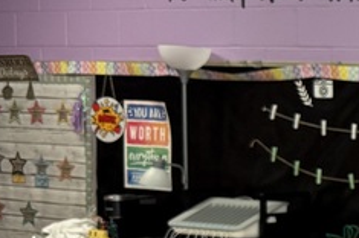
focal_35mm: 109
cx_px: 663
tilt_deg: -4.3
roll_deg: -1.2
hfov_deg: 15.8
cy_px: 220
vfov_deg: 12.4
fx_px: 1085
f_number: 1.78
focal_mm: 6.76
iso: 250
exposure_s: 1/120
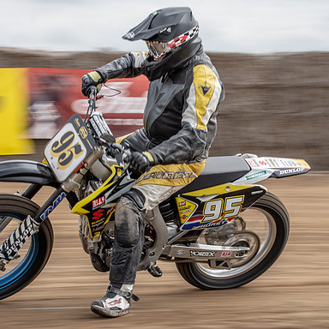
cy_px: 161
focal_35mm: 137
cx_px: 166
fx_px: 1473
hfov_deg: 12.7
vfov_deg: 12.7
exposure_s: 1/100
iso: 125
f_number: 10
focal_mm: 60
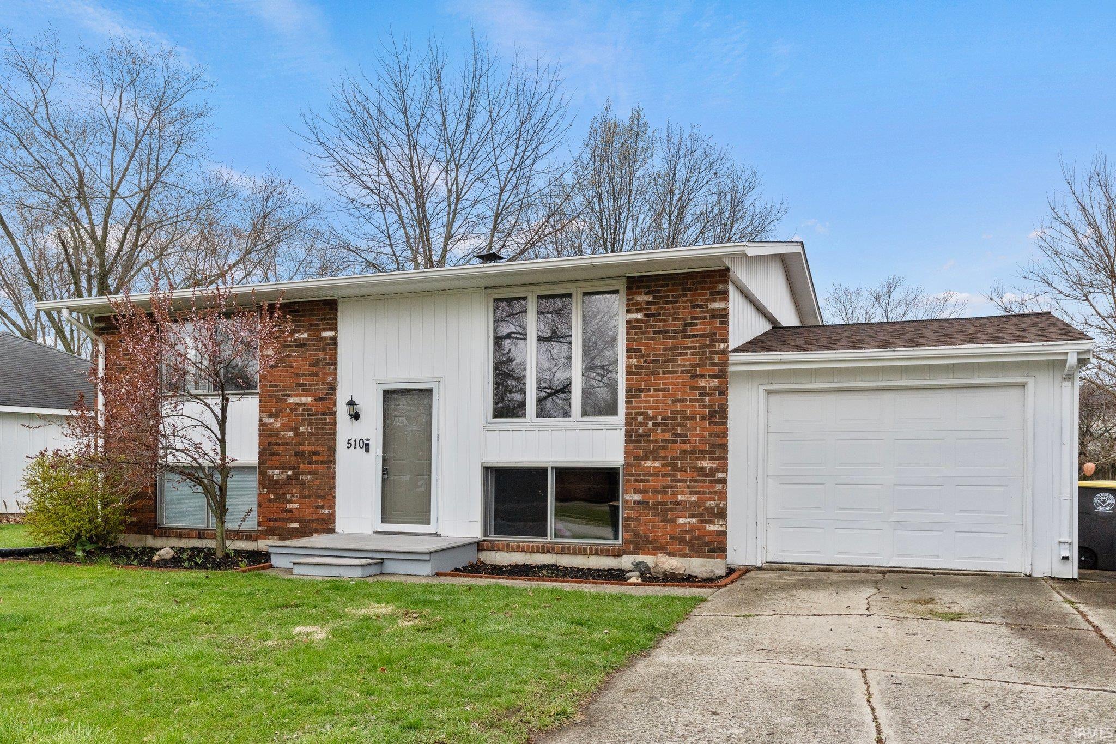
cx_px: 558
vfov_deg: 44.6
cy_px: 372
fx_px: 907
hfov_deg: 63.2
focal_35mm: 29
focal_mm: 19.5
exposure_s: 1/2000
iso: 800
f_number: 5
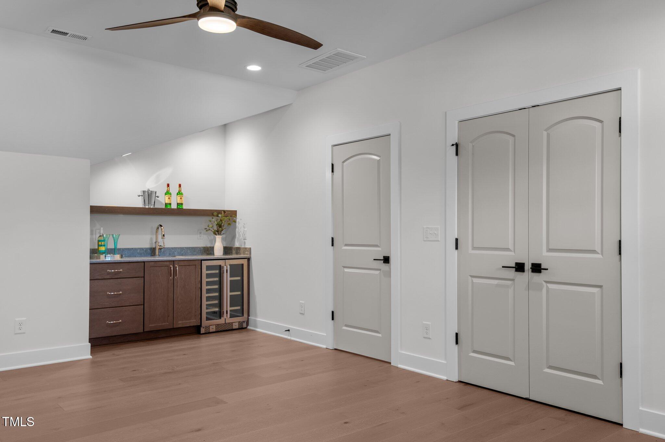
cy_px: 221
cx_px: 332
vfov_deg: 43.5
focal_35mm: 30
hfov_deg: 62.0
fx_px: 554
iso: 400
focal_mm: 30
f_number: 6.3
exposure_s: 1/6
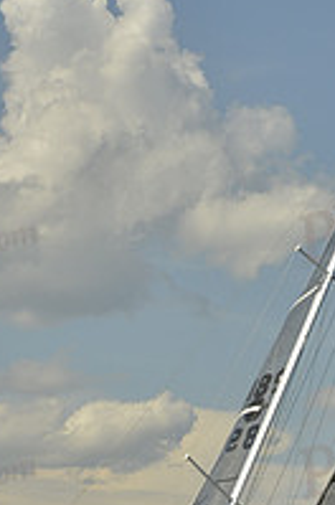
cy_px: 601
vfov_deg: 6.9
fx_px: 4174
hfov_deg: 4.6
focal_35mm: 298
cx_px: 169
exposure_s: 1/1600
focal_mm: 102
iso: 280
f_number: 9
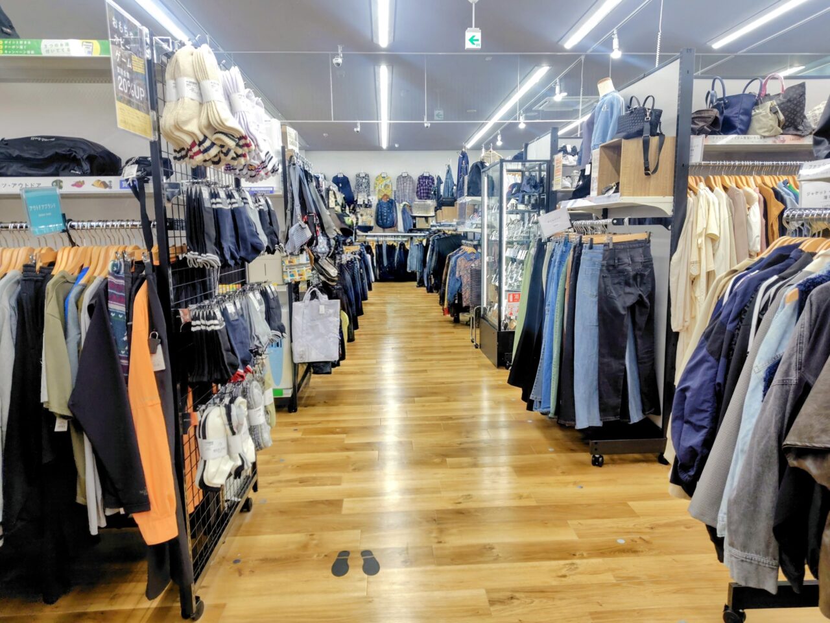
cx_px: 415
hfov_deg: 73.9
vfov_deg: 58.9
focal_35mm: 23
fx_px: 551
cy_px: 312
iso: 130
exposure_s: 1/120
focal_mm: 5.6
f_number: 1.9
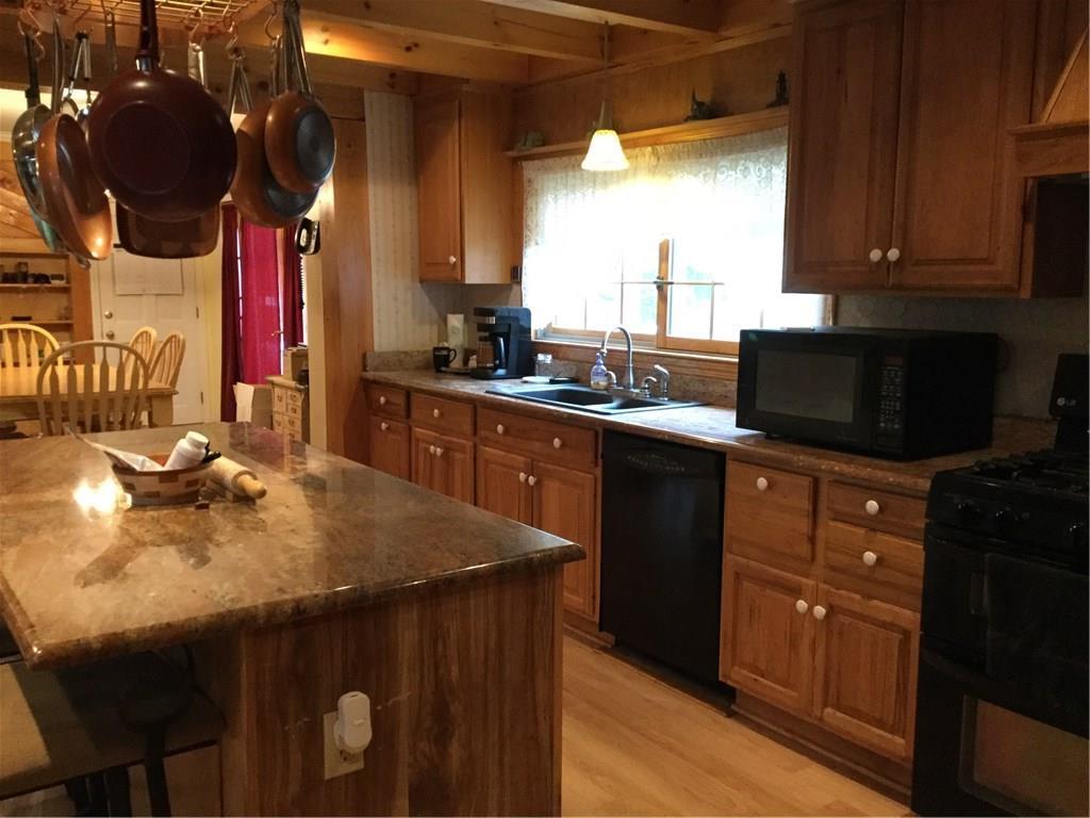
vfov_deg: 45.4
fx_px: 976
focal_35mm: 31
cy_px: 409
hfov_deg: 58.4
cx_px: 545
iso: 200
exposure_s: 1/30
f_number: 2.4
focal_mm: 3.3
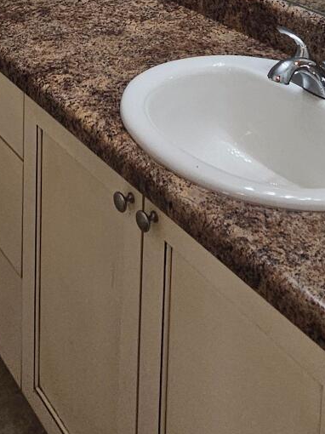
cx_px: 26
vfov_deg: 28.7
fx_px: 639
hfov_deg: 27.4
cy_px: -164
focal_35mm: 51
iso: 64
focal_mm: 2.2
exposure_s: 1/60
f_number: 2.2
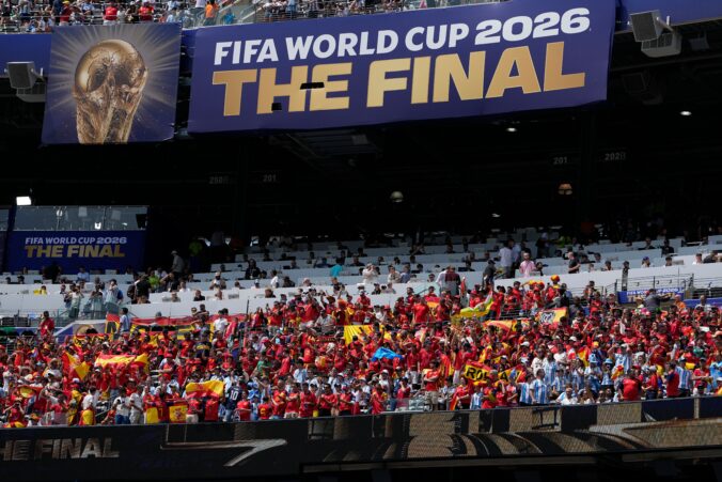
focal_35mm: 137
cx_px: 361
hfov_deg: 15.0
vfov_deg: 10.0
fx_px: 2748
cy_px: 241
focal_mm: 137
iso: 200
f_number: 2.8
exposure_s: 1/6400
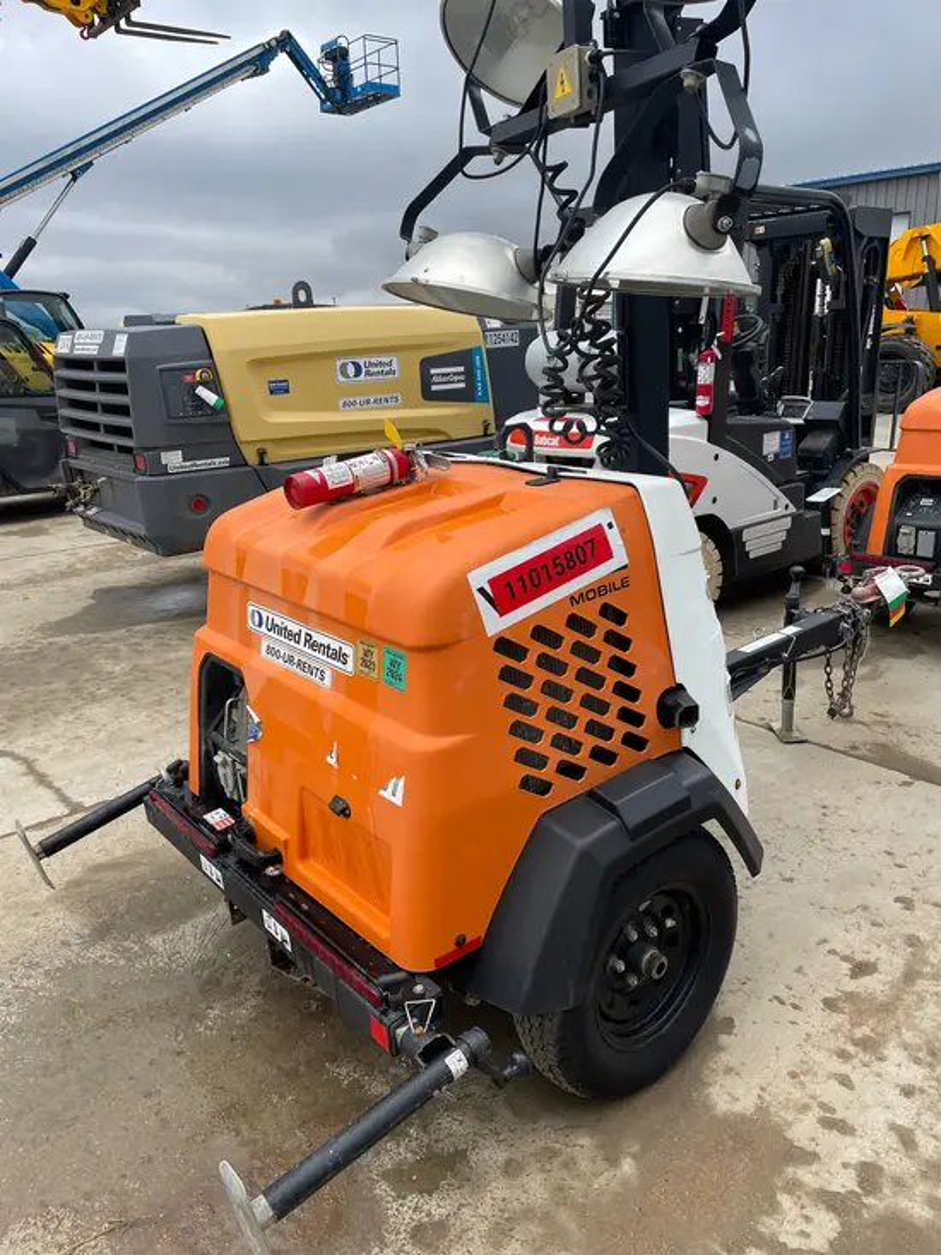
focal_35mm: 26
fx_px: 942
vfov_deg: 67.3
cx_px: 470
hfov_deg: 53.1
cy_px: 628
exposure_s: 1/1135
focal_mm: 4.2
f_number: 1.6
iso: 32
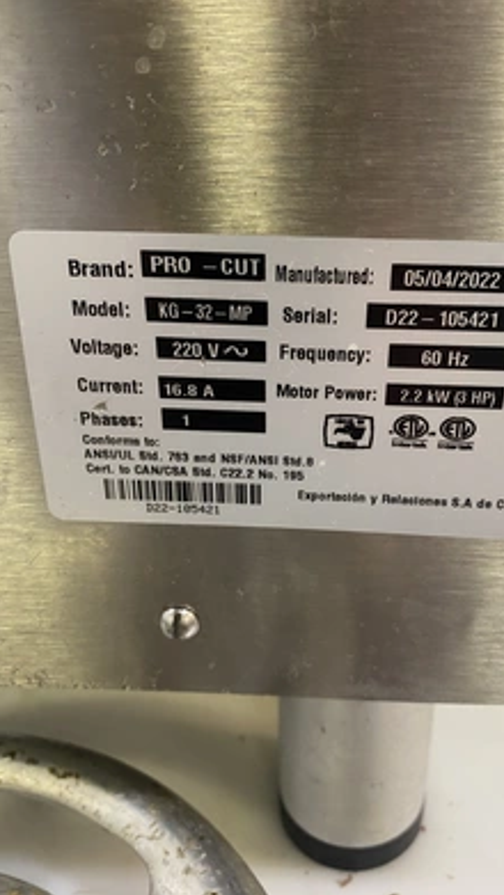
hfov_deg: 40.0
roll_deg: +0.3
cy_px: 456
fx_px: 689
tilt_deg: -23.7
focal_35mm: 29
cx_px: 305
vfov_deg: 66.1
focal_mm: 4.25
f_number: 1.8
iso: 200
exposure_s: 1/60
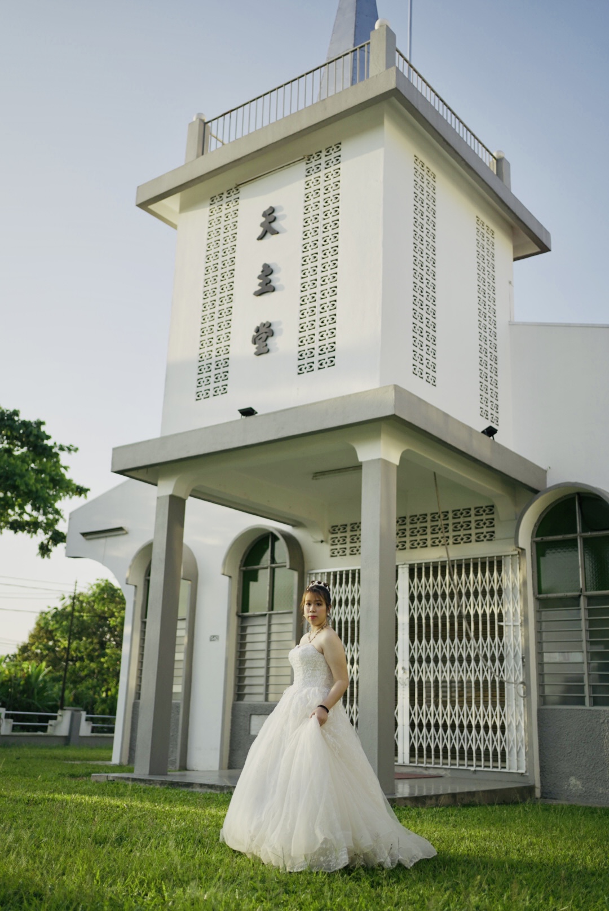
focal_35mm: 35
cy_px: 456
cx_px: 304
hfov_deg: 37.9
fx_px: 887
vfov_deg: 54.4
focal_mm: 35
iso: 160
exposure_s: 1/2000
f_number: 1.8
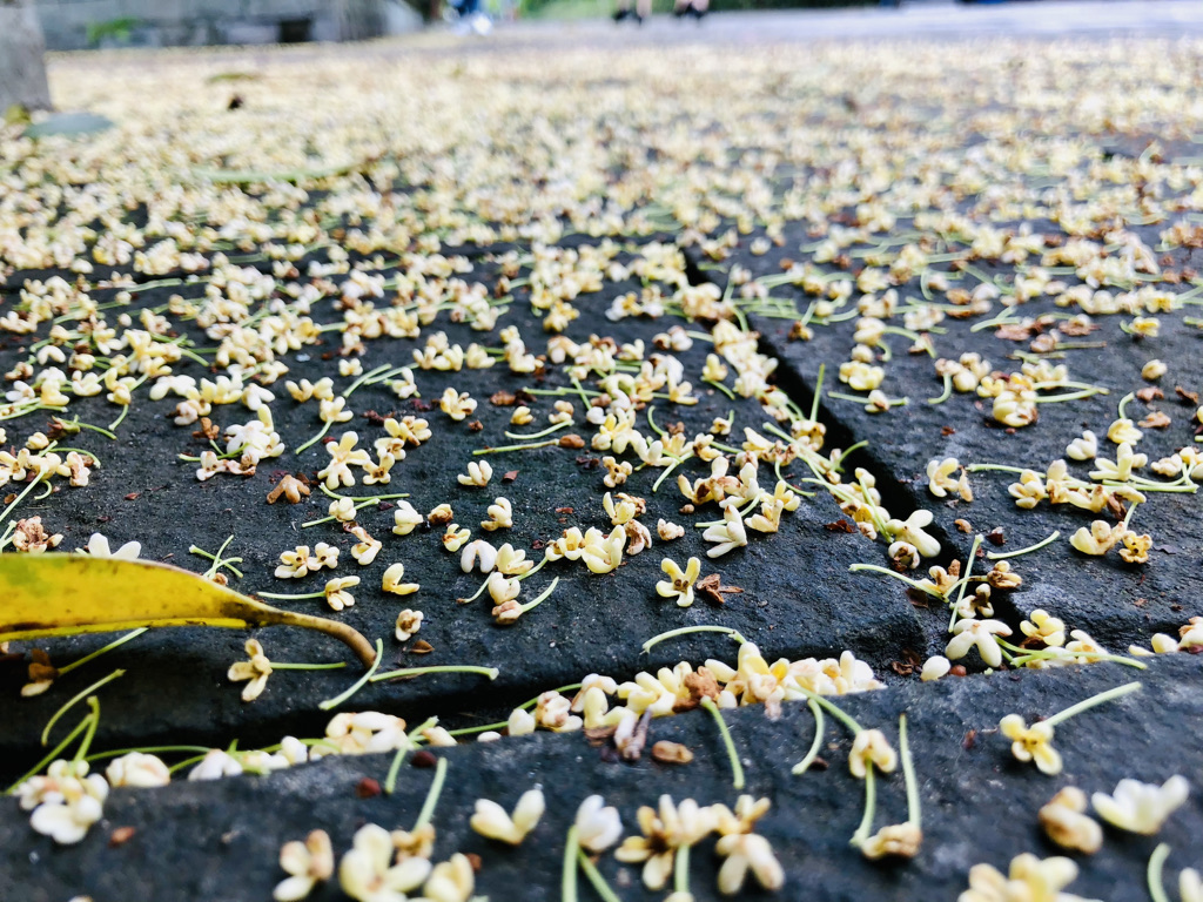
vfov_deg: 49.7
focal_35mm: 28
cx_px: 602
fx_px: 973
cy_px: 451
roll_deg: +3.5
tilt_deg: -21.6
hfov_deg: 63.4
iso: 25
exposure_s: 1/120
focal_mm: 4
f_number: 1.8
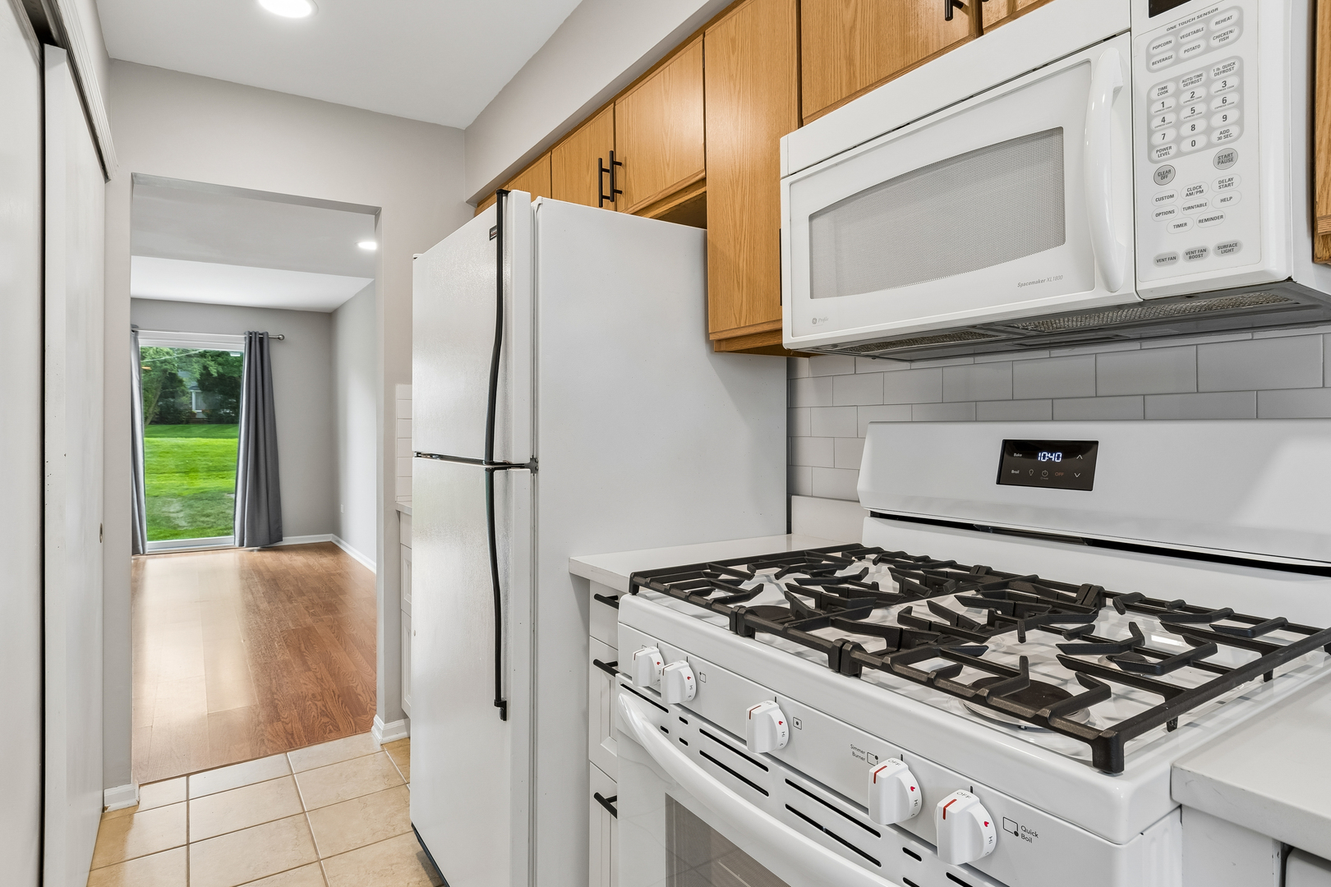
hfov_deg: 90.0
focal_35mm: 18
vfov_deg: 67.4
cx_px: 666
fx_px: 665
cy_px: 444
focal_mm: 12
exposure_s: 1/25
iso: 250
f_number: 8
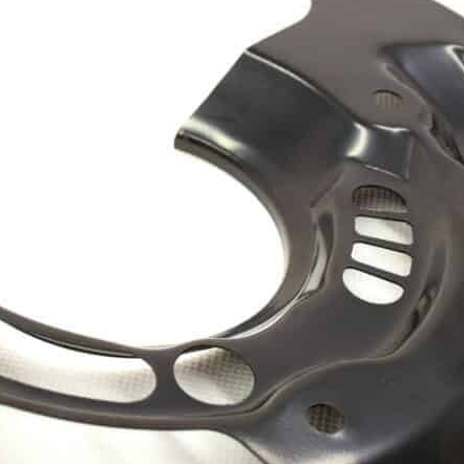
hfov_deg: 19.8
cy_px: 300
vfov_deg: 19.8
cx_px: 142
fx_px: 1325
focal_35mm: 87
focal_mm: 21
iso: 400
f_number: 5.6
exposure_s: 1/125
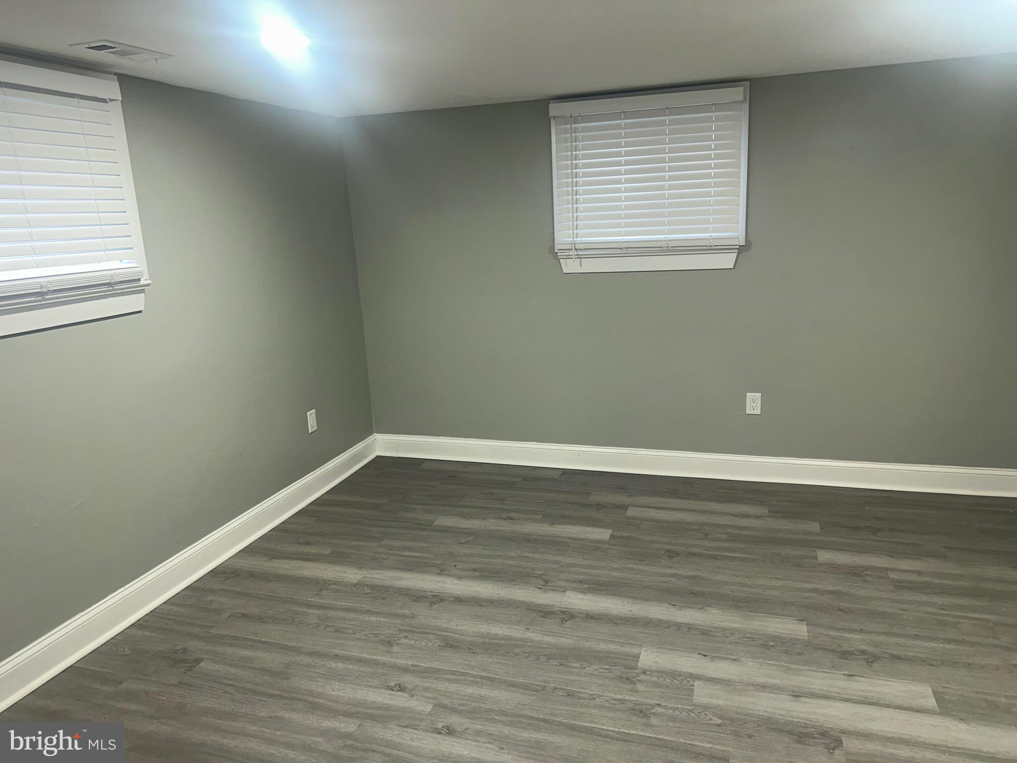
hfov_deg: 71.6
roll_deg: +2.6
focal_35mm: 24
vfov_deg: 56.8
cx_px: 508
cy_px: 382
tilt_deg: -13.3
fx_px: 705
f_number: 1.78
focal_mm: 6.86
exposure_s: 1/27
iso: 64
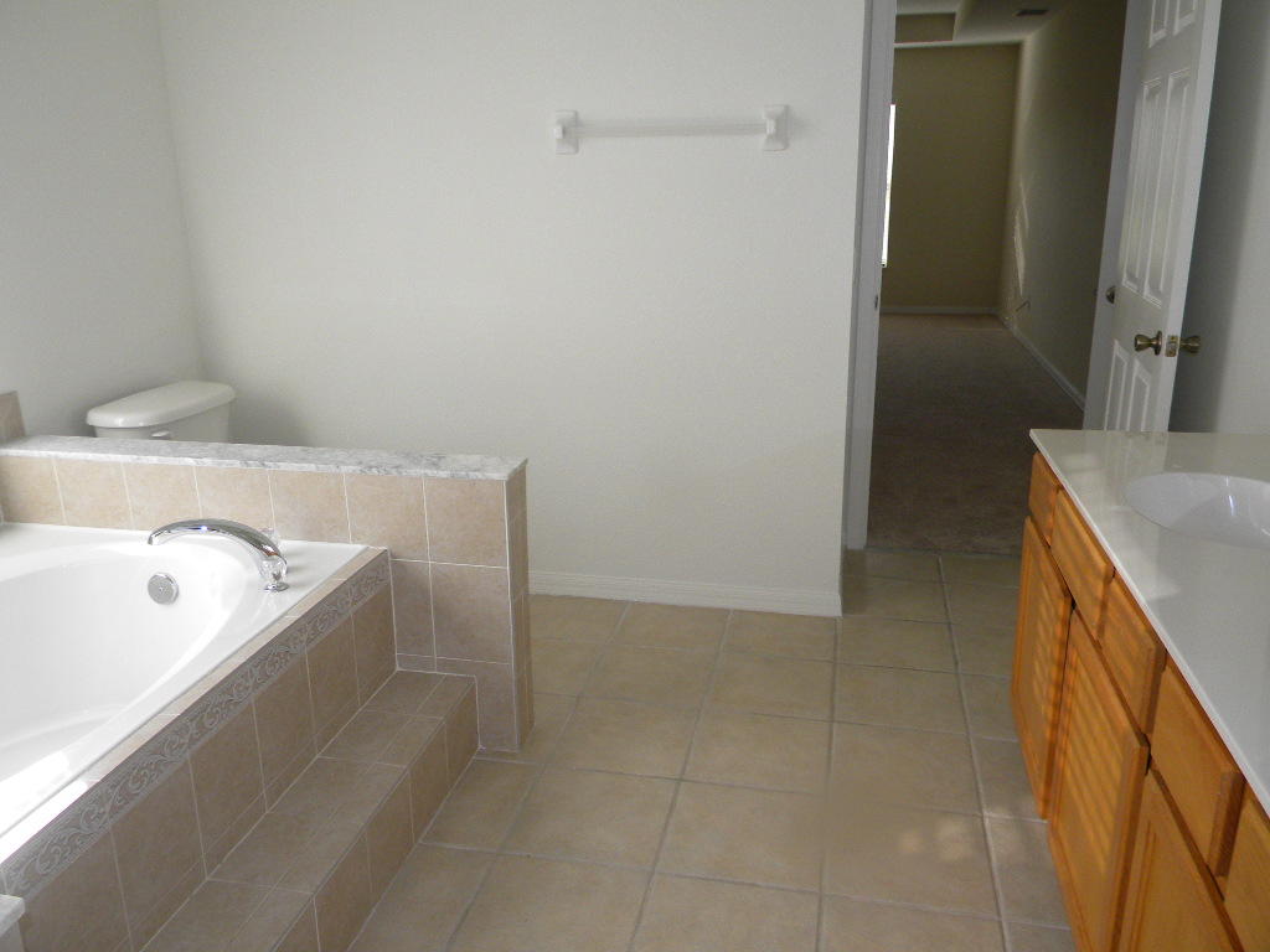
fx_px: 1027
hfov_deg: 63.4
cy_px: 476
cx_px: 635
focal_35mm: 28
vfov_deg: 49.7
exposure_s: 1/51.6
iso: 153
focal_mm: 5
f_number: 3.5
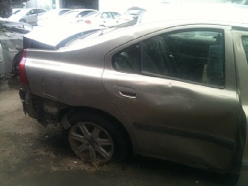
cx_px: 124
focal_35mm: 35
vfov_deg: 40.7
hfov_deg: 52.6
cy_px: 93
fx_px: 251
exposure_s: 1/120
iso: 100
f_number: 2.8
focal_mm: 3.85
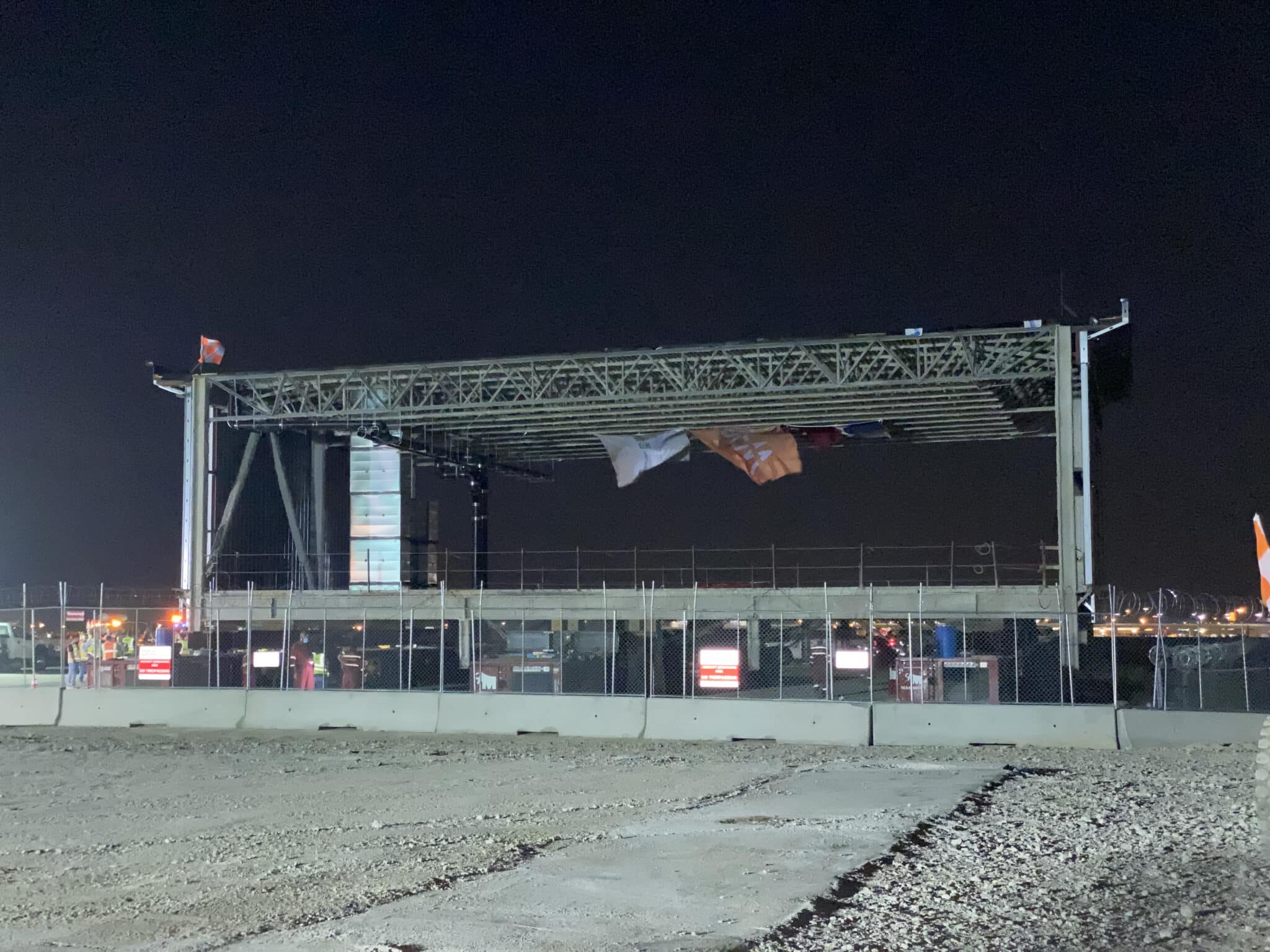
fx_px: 1908
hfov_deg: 36.8
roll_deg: -0.5
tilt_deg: +5.2
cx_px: 635
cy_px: 476
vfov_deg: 28.0
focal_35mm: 52
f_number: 2
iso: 1600
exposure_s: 1/16
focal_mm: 6
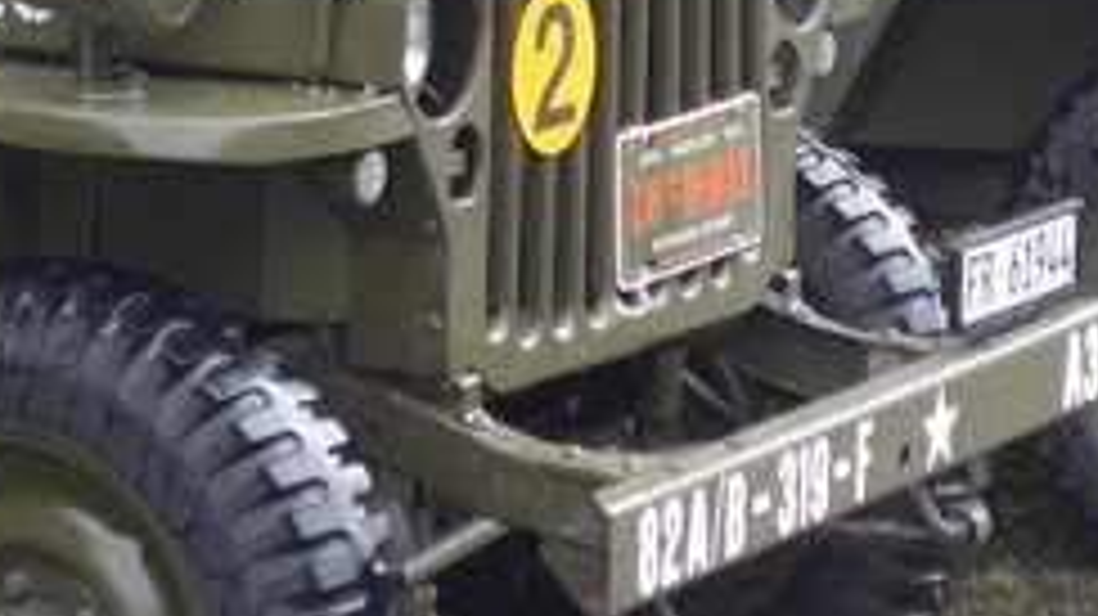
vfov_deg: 5.4
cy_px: -706
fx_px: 6402
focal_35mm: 220
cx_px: 328
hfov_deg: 9.8
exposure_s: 1/125
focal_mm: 8.4
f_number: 2.8
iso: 80
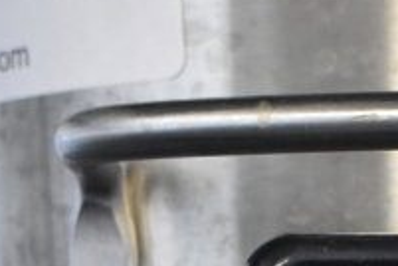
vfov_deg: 5.4
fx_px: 2719
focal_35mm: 246
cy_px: 608
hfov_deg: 8.3
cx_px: 513
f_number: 4.8
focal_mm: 36
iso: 2000
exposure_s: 1/60
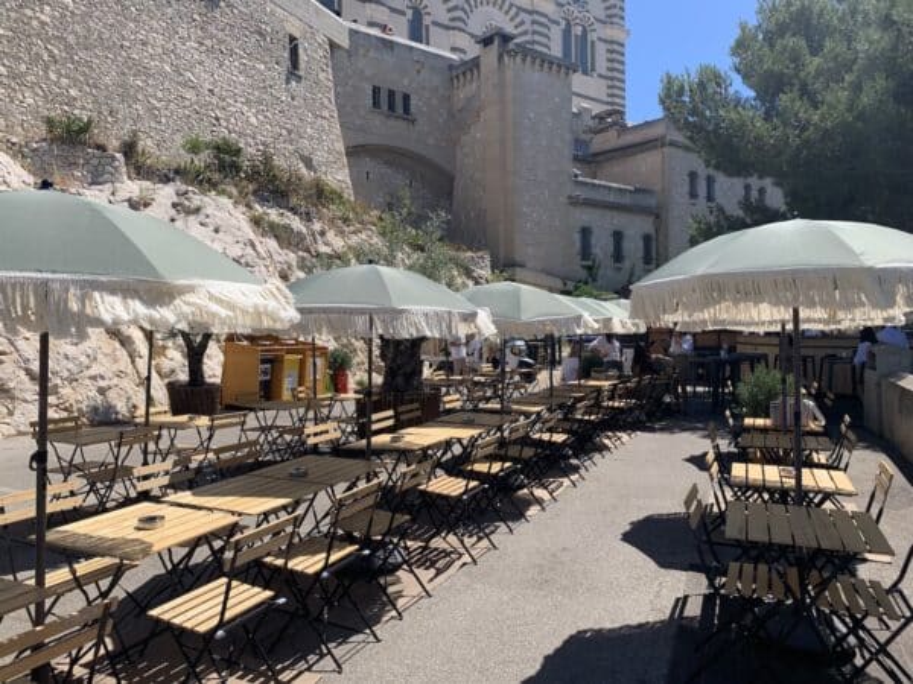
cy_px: 342
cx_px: 456
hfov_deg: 67.3
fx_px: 686
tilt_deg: -1.5
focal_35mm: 26
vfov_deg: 53.1
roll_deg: +1.7
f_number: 1.8
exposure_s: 1/2421
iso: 25
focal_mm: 4.25
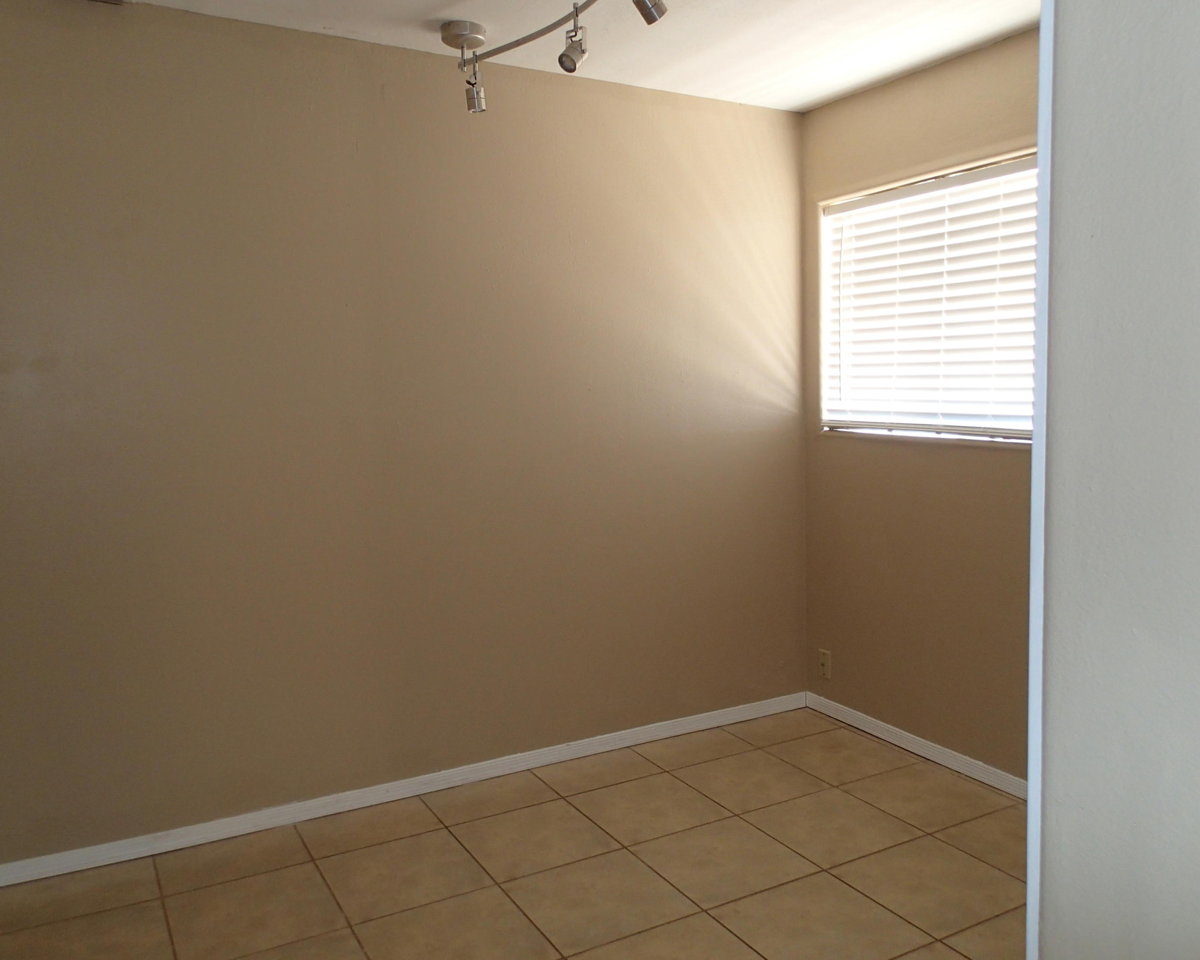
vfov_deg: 53.2
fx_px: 959
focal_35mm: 27
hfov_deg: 64.1
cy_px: 478
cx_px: 588
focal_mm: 4.5
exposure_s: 1/30
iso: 200
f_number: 2
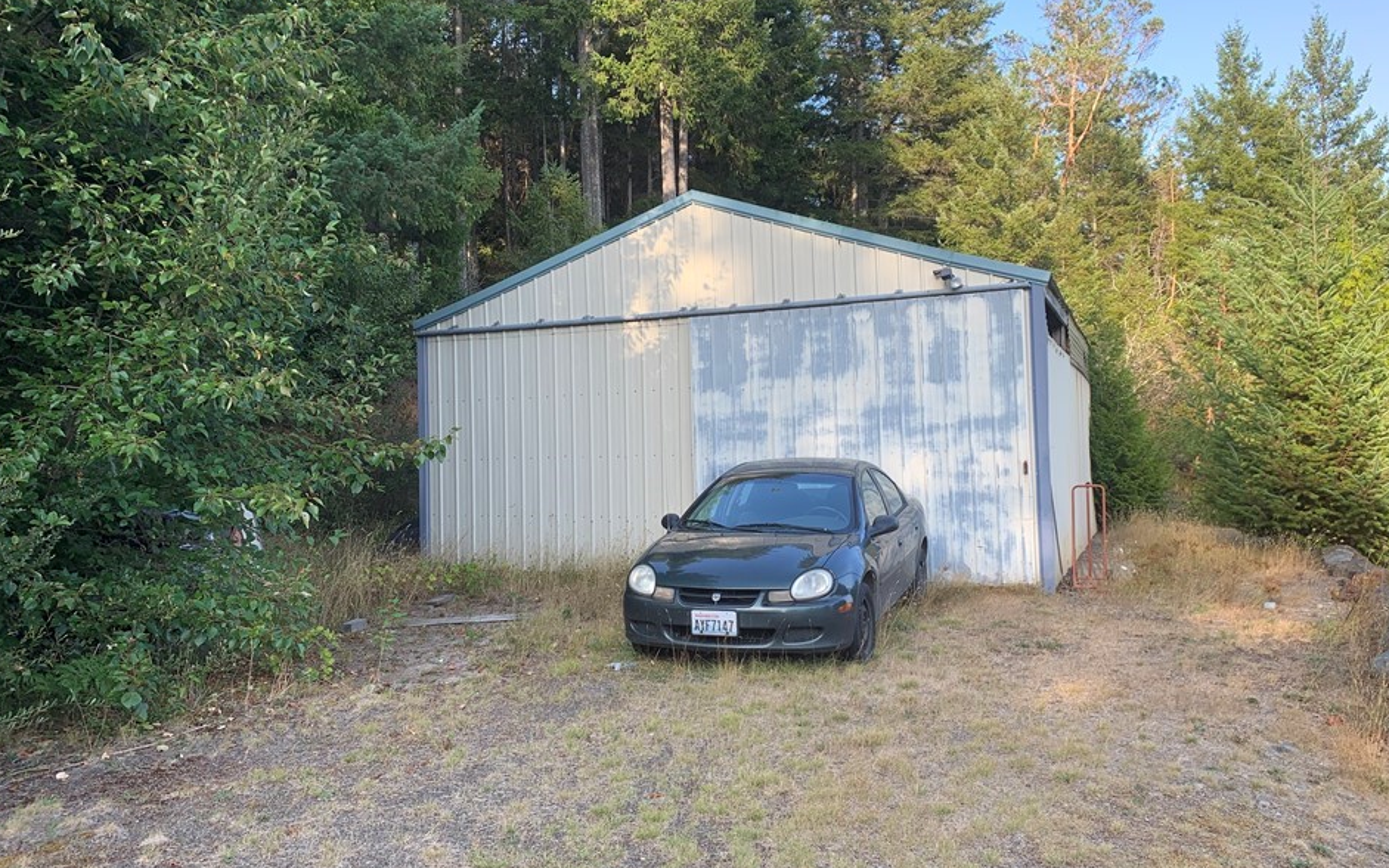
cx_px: 691
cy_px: 407
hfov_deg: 62.9
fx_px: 1136
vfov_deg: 41.8
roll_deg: -0.1
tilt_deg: +3.4
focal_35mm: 30
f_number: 1.8
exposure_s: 1/284
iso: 25
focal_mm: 4.25
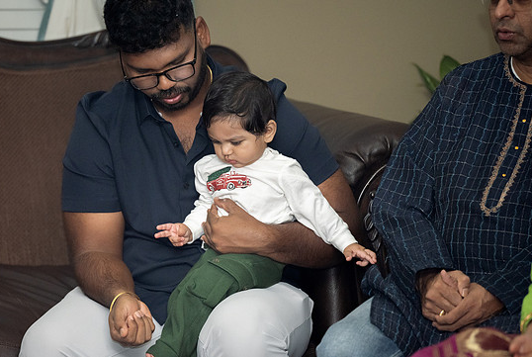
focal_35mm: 269
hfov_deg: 7.6
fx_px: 3983
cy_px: 215
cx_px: 201
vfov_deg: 5.1
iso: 500
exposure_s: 1/200
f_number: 2.8
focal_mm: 200
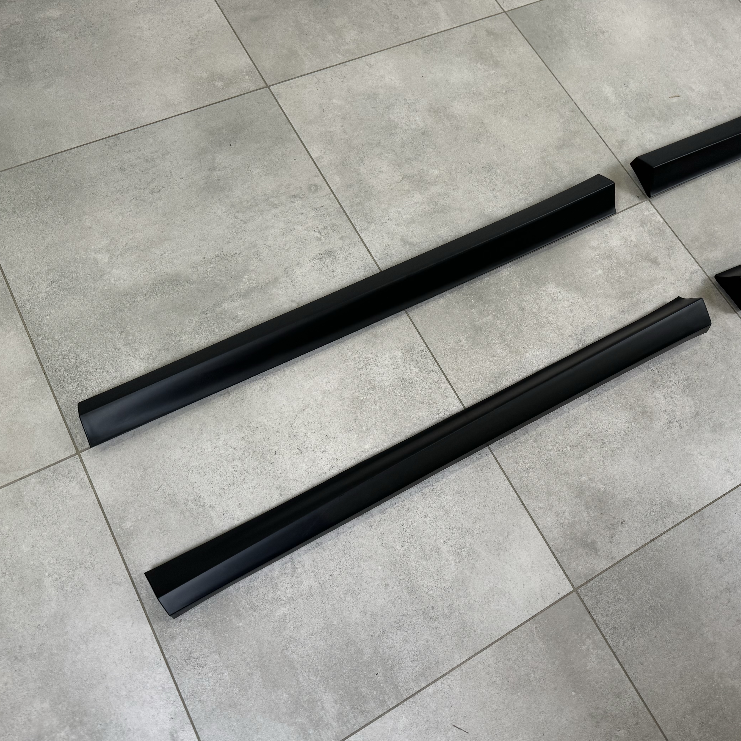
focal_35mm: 29
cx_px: 485
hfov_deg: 54.7
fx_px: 702
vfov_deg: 55.6
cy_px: 377
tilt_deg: -64.9
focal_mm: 6.86
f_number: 1.78
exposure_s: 1/121
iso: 160
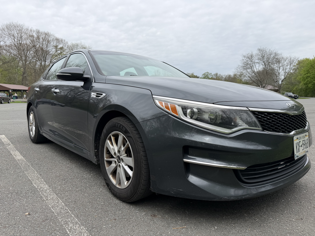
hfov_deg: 71.6
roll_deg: +0.4
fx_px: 218
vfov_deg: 56.8
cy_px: 118
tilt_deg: -5.0
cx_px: 158
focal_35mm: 24
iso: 80
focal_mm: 6.76
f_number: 1.78
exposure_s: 1/3425
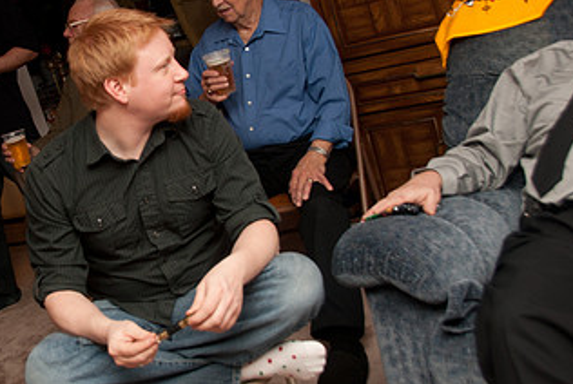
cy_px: 163
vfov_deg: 24.7
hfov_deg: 35.1
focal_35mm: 55
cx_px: 123
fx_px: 877
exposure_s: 1/50
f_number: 4.5
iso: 160
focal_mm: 20
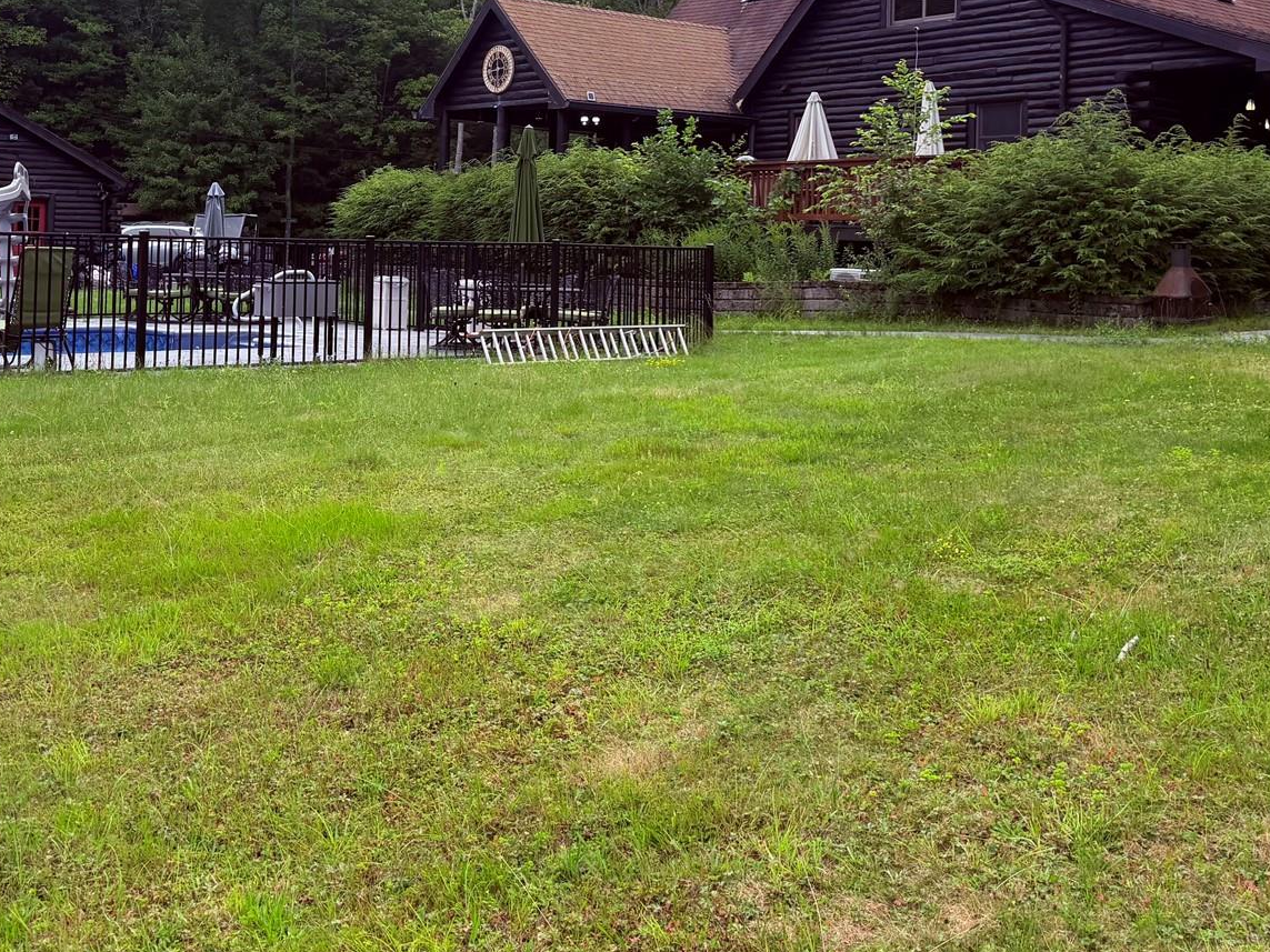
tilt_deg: +3.1
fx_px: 1577
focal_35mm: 43
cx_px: 534
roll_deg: -0.8
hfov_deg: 43.7
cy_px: 192
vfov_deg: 32.7
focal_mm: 6.76
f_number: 1.78
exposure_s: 1/2611
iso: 100
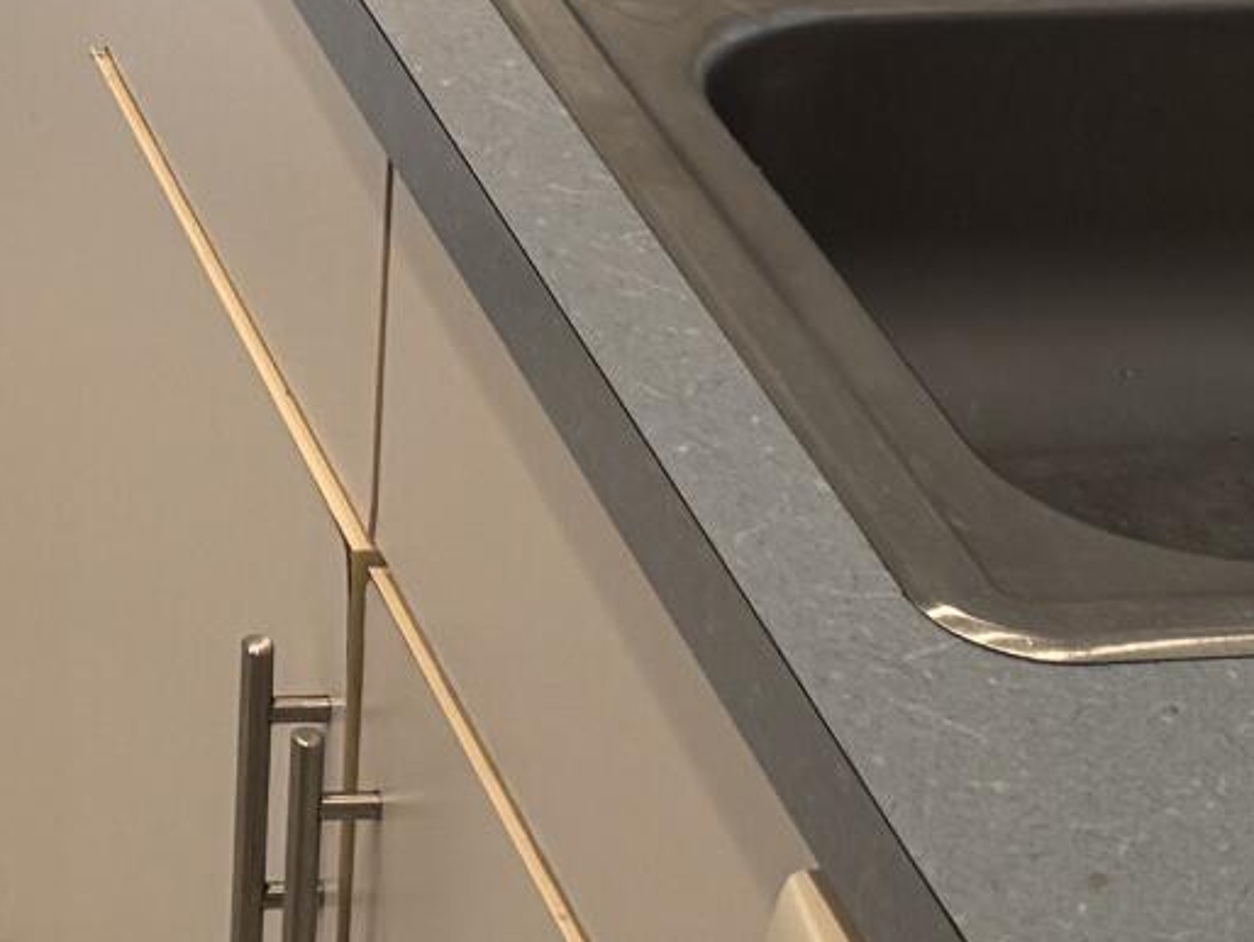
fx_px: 5074
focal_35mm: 140
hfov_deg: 13.2
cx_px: -717
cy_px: -754
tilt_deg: -16.9
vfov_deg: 10.0
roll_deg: +0.5
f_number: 1.78
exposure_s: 1/60
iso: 125
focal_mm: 6.76
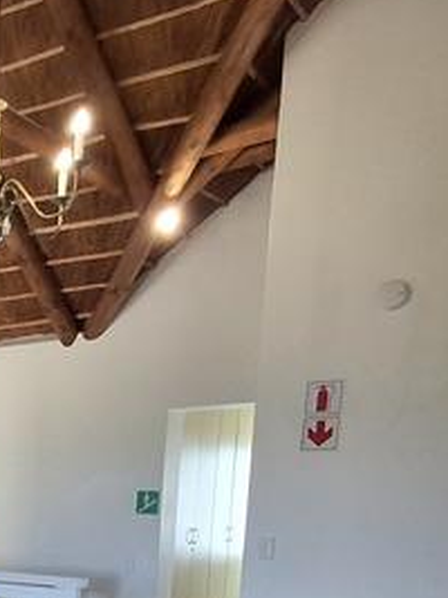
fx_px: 829
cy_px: 641
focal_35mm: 48
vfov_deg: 34.8
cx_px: -137
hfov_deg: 25.8
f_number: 2.2
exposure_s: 1/60.2
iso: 50
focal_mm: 1.64
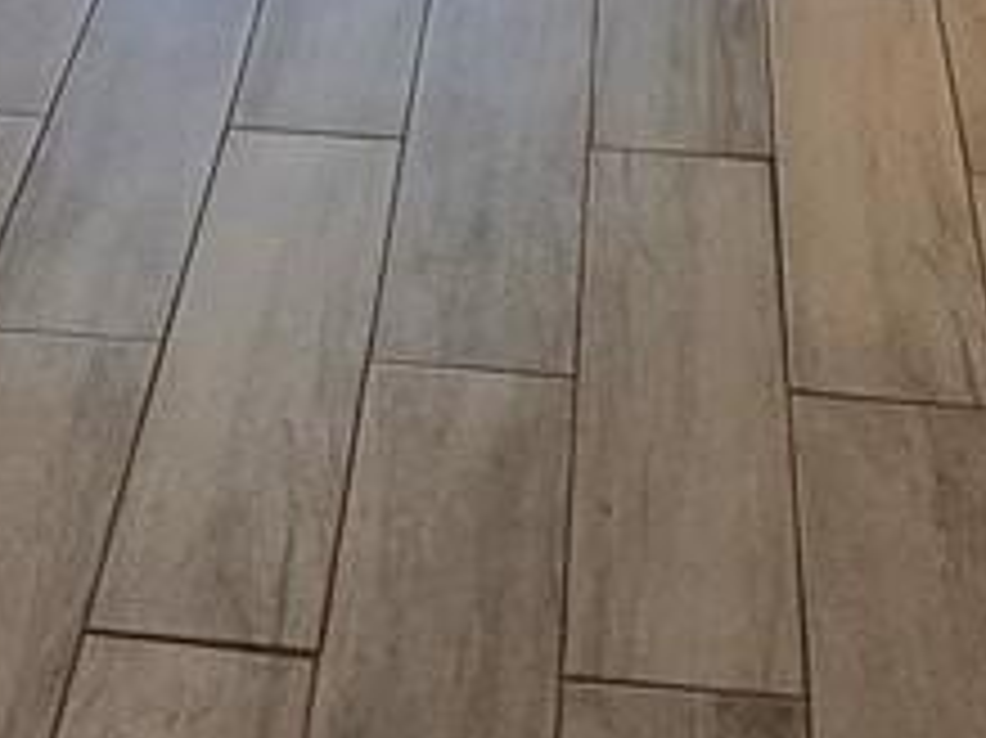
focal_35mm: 95
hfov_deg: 20.5
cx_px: 216
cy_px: -1274
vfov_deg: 11.4
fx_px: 2704
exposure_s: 1/60
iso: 160
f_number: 2.2
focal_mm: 2.2
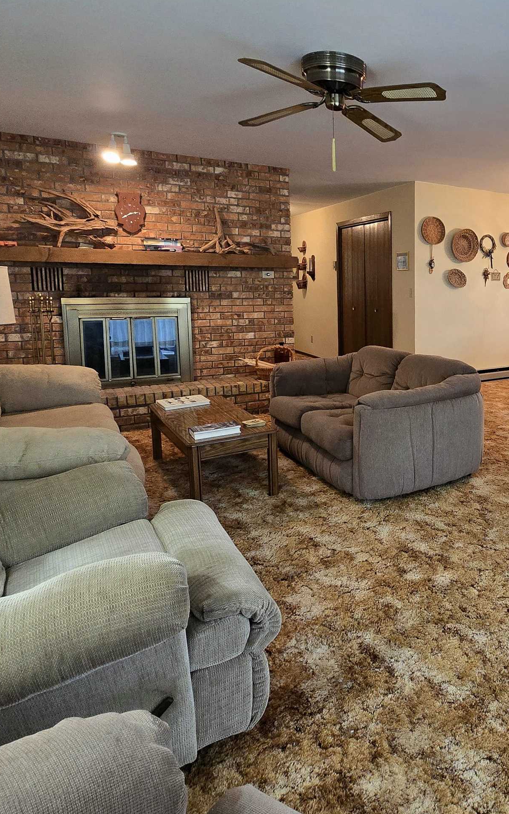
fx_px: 488
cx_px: 462
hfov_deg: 48.9
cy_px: 348
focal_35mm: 22
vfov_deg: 79.2
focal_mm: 2.2
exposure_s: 1/60.2
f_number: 2.2
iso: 320
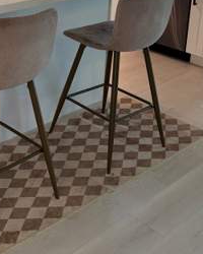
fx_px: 451
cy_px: -14
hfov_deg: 24.3
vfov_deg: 28.9
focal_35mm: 60
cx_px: 0
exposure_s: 1/120
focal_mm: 6.76
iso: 250
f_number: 1.78
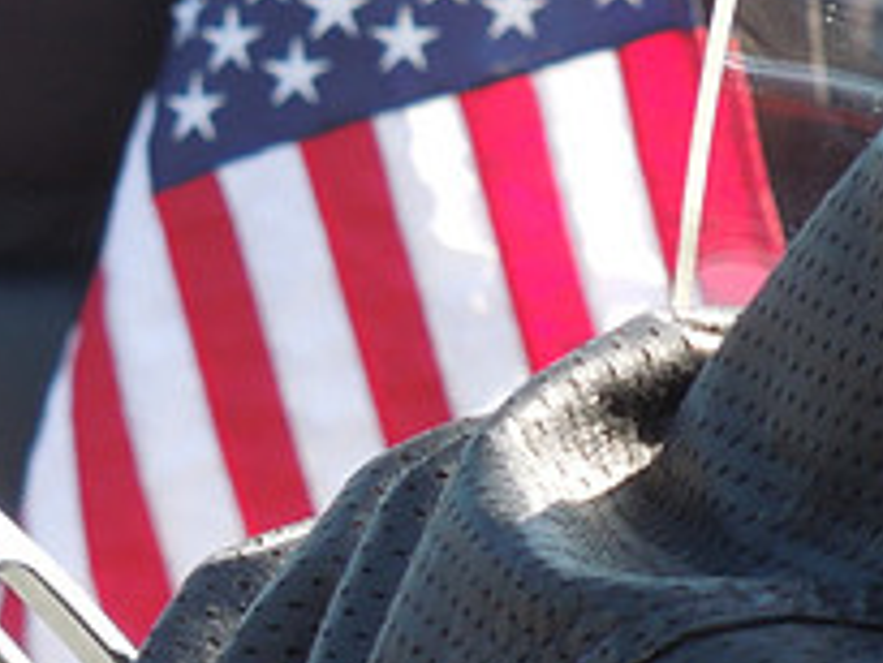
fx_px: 19576
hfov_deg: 2.6
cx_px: 9
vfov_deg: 1.9
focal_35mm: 767
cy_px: 149
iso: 220
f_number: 5.2
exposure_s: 1/200
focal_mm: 48.8
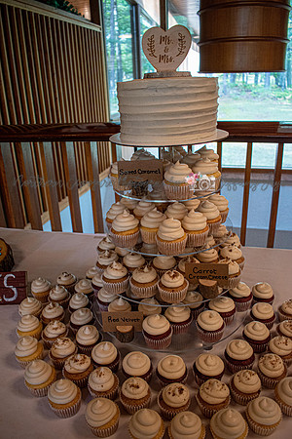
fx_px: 328
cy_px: 220
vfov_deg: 67.4
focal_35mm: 27
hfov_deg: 47.9
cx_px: 146
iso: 800
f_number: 4
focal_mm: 18
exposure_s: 1/60
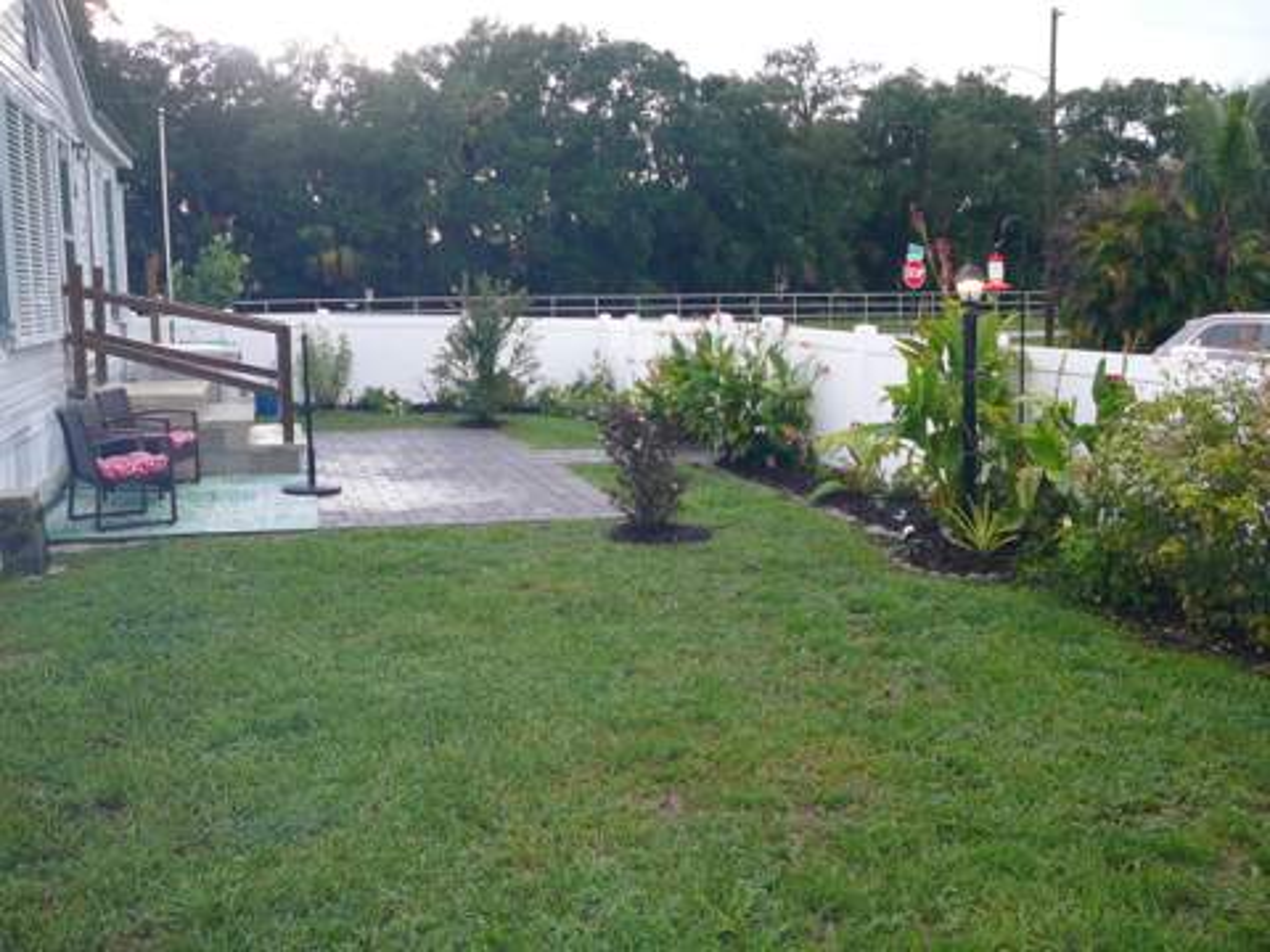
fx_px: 1284
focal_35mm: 35
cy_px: 476
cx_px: 635
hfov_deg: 52.6
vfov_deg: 40.7
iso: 100
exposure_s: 1/30
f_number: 2.8
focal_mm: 5.2
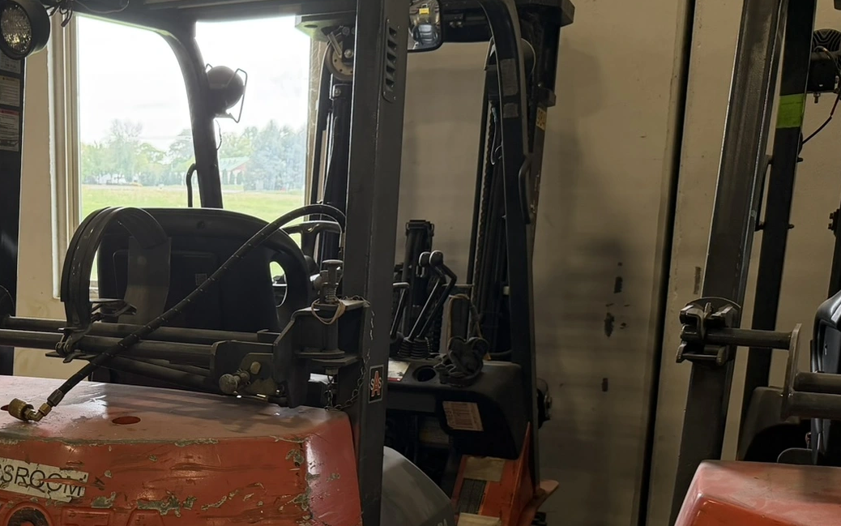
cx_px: 124
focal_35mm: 49
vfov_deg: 25.8
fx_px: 1123
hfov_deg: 38.9
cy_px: 435
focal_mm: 6.76
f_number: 1.78
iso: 200
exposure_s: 1/128
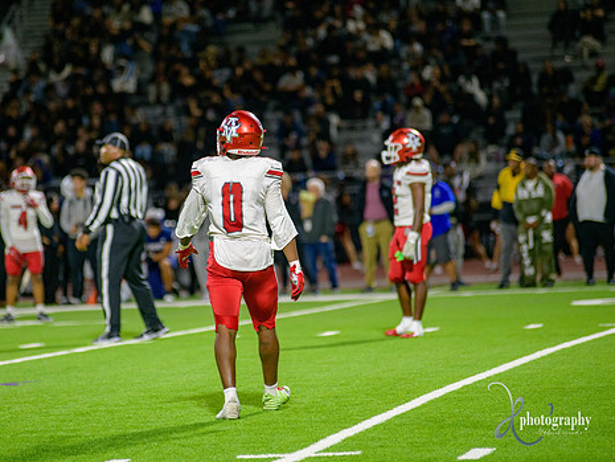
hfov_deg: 8.2
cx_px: 246
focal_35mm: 240
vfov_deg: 6.2
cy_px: 223
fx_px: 4265
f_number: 2.8
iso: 2000
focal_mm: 200
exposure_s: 1/320
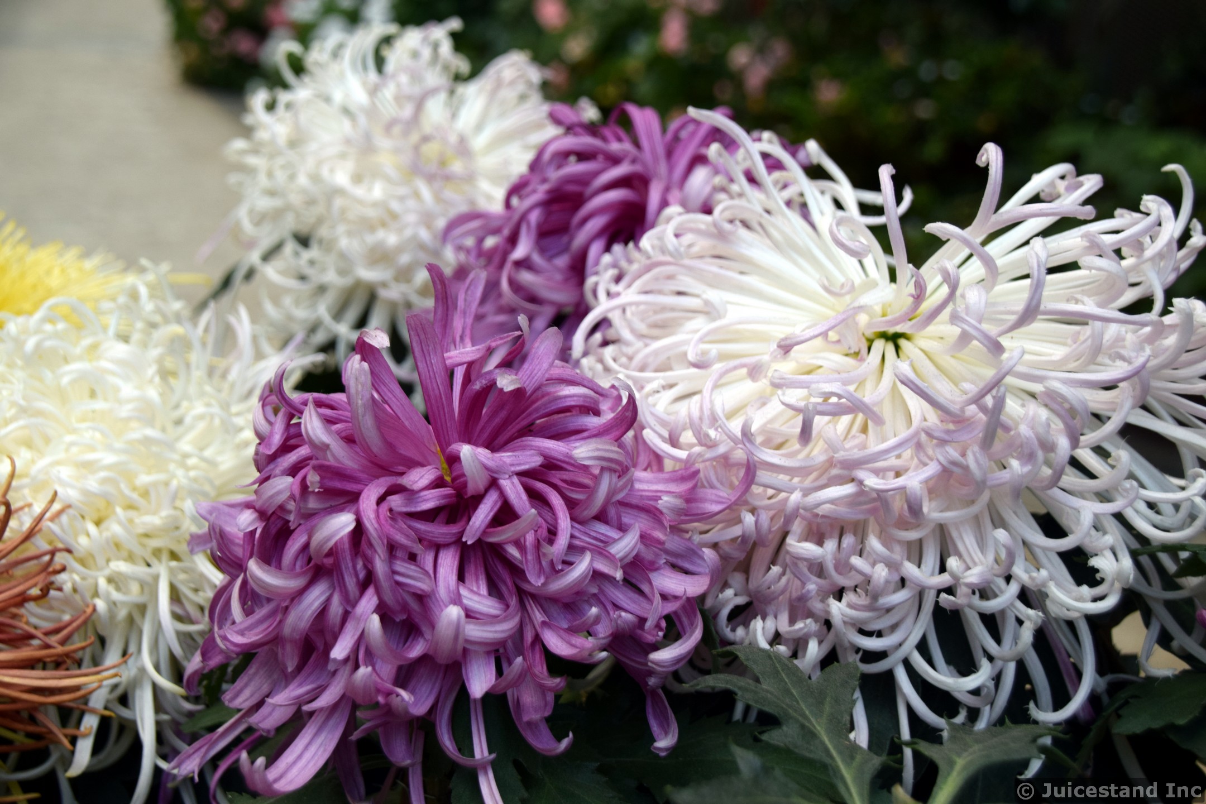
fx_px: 1909
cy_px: 402
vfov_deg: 23.8
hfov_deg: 35.1
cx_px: 603
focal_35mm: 57
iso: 400
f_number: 6.3
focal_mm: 38
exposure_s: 1/160
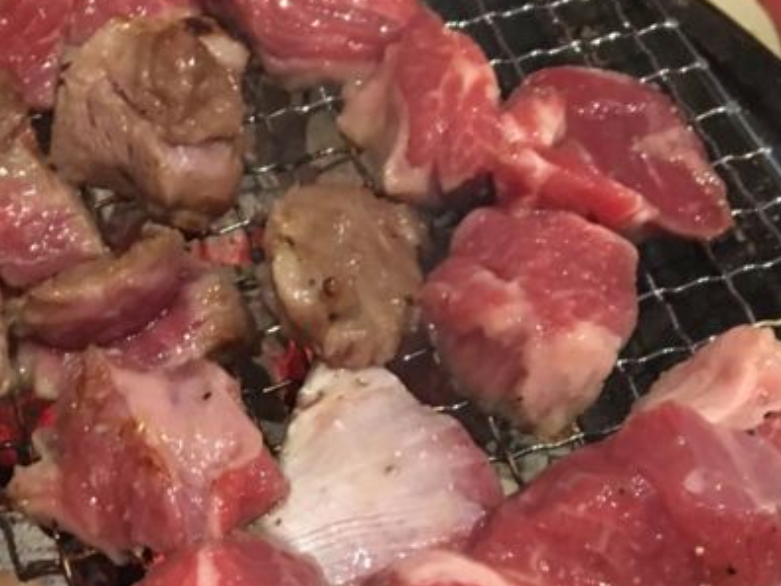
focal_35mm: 75
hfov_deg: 25.4
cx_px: 126
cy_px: 543
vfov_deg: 19.2
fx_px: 1692
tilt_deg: -54.6
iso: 250
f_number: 2.2
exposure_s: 1/15
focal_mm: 4.15
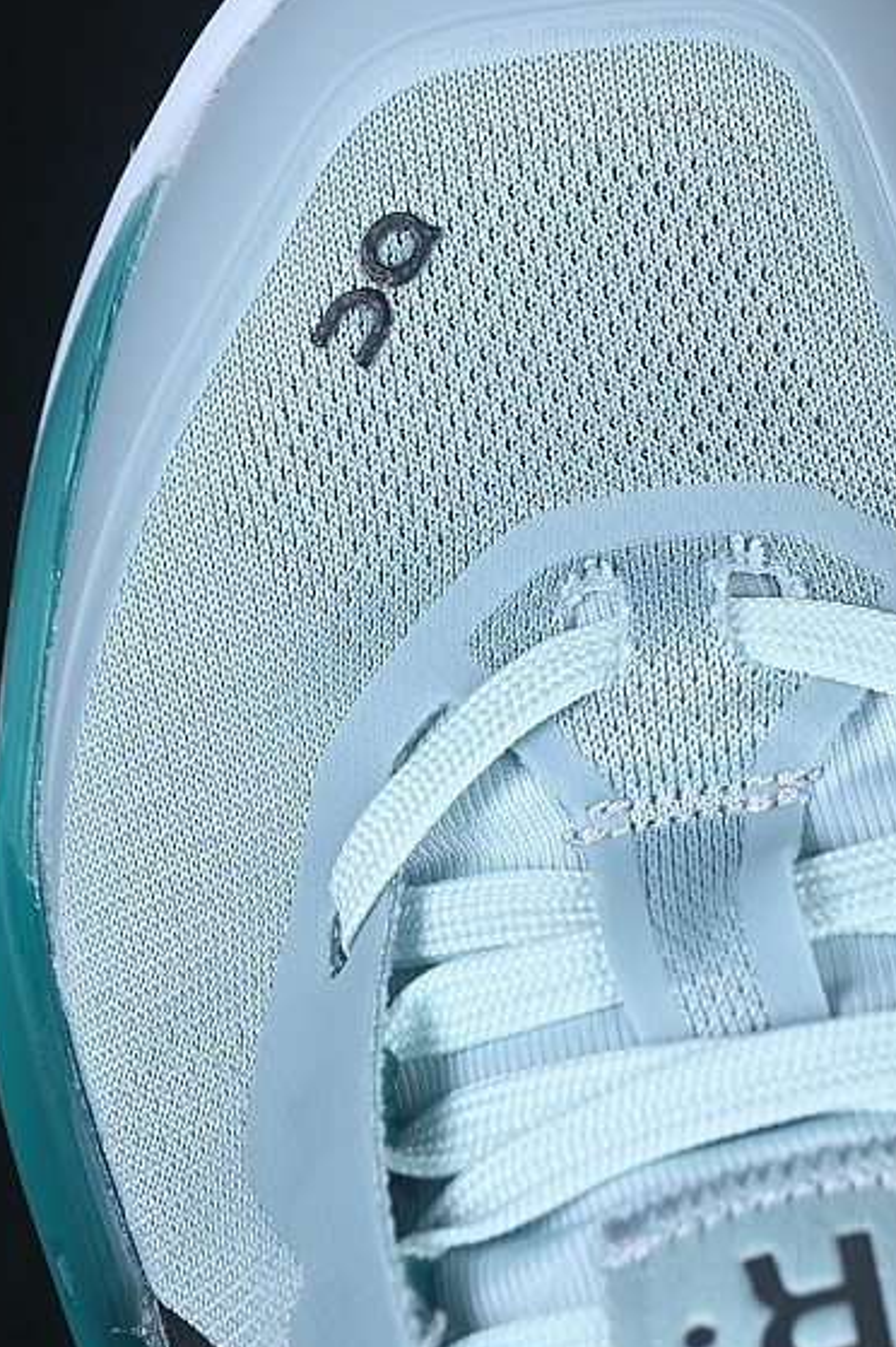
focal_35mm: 145
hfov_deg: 9.4
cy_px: 511
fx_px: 5420
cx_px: 576
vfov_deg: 14.1
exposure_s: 1/80
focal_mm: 50
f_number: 7.1
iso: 160
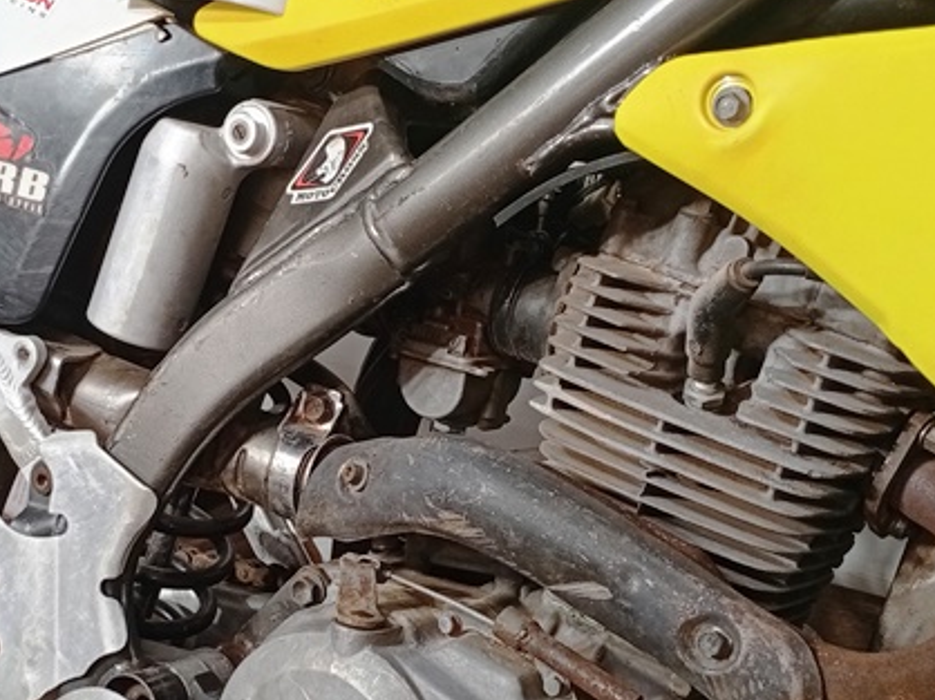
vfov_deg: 22.2
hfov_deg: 29.1
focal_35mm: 66
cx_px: 266
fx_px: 1782
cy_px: 360
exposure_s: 1/60
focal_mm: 3.98
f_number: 1.8
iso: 156
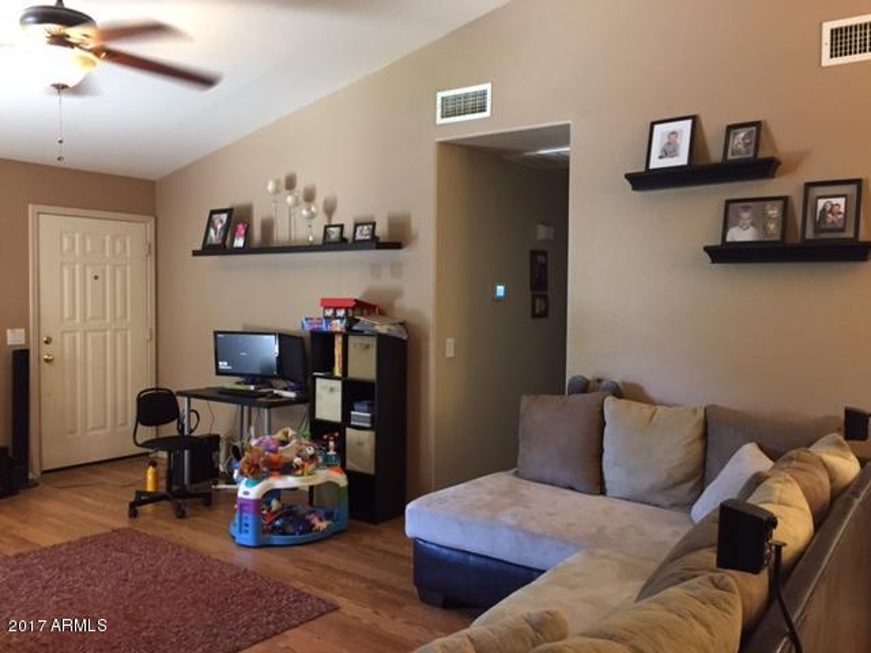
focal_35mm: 29
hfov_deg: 61.7
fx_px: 730
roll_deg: -0.8
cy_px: 326
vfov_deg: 48.2
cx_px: 436
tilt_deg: -3.4
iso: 250
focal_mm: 4.15
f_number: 2.2
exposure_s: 1/15
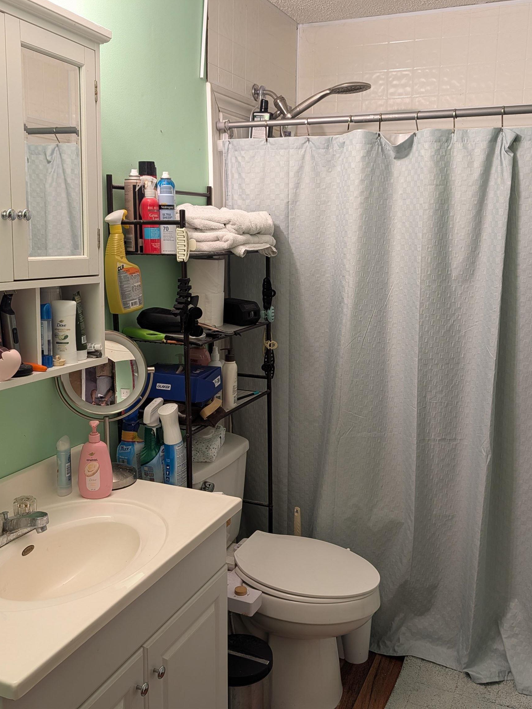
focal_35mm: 32
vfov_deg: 56.8
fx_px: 656
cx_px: 267
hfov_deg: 44.2
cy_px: 354
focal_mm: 6.9
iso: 107
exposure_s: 1/30
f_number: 1.68
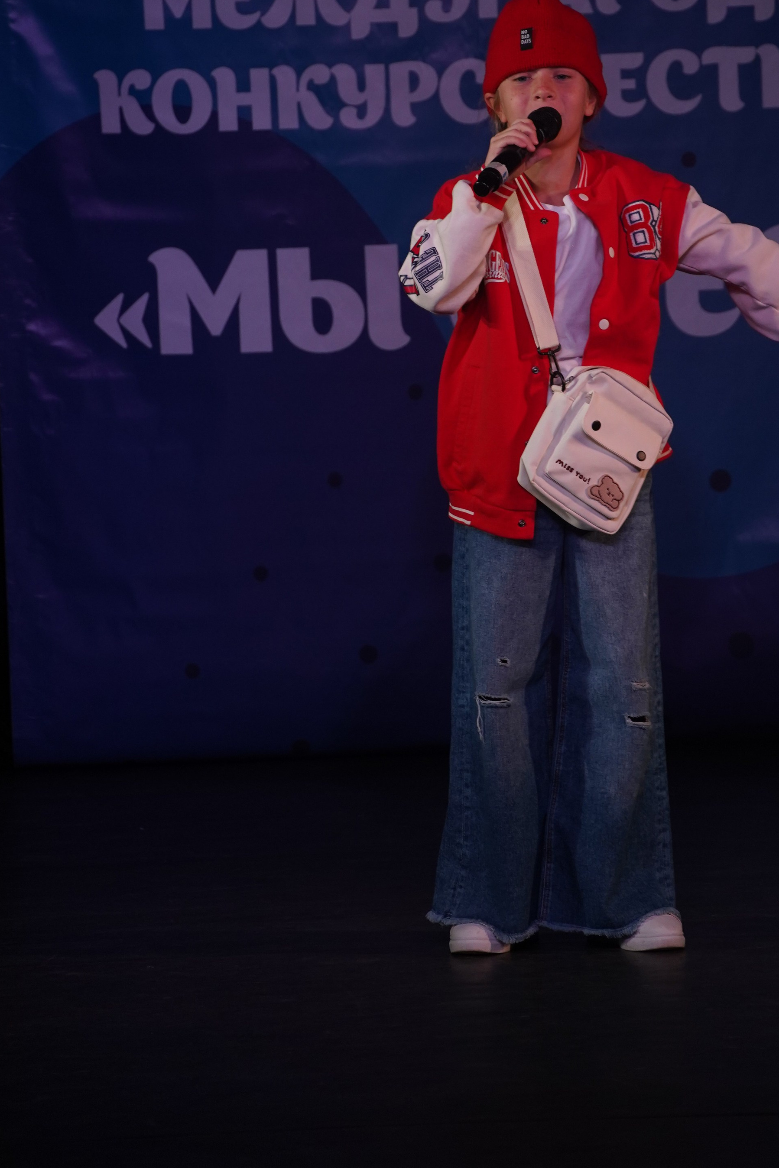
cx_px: 519
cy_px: 377
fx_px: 9704
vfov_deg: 6.9
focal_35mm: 299
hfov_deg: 4.6
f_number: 5.6
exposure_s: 1/400
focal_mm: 210
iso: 1600
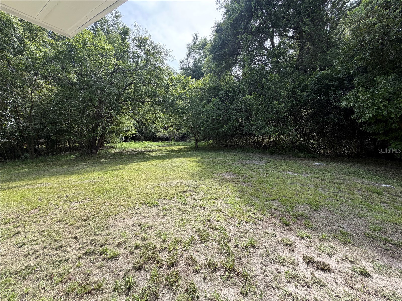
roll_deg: -0.1
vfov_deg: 85.7
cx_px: 201
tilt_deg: -6.9
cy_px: 150
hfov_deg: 102.1
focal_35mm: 14
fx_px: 163
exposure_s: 1/502
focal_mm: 2.22
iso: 64
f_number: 2.2
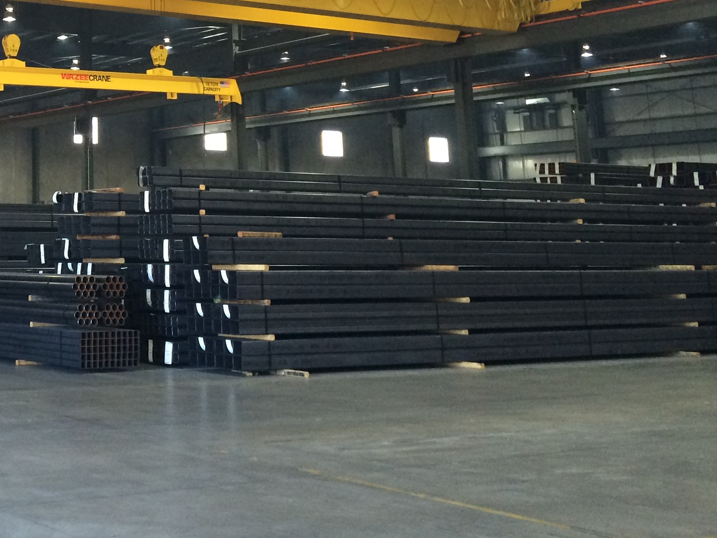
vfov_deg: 22.7
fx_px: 1284
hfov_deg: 29.1
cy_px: -1
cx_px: -6
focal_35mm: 62
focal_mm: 4.12
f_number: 2.2
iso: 64
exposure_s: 1/30
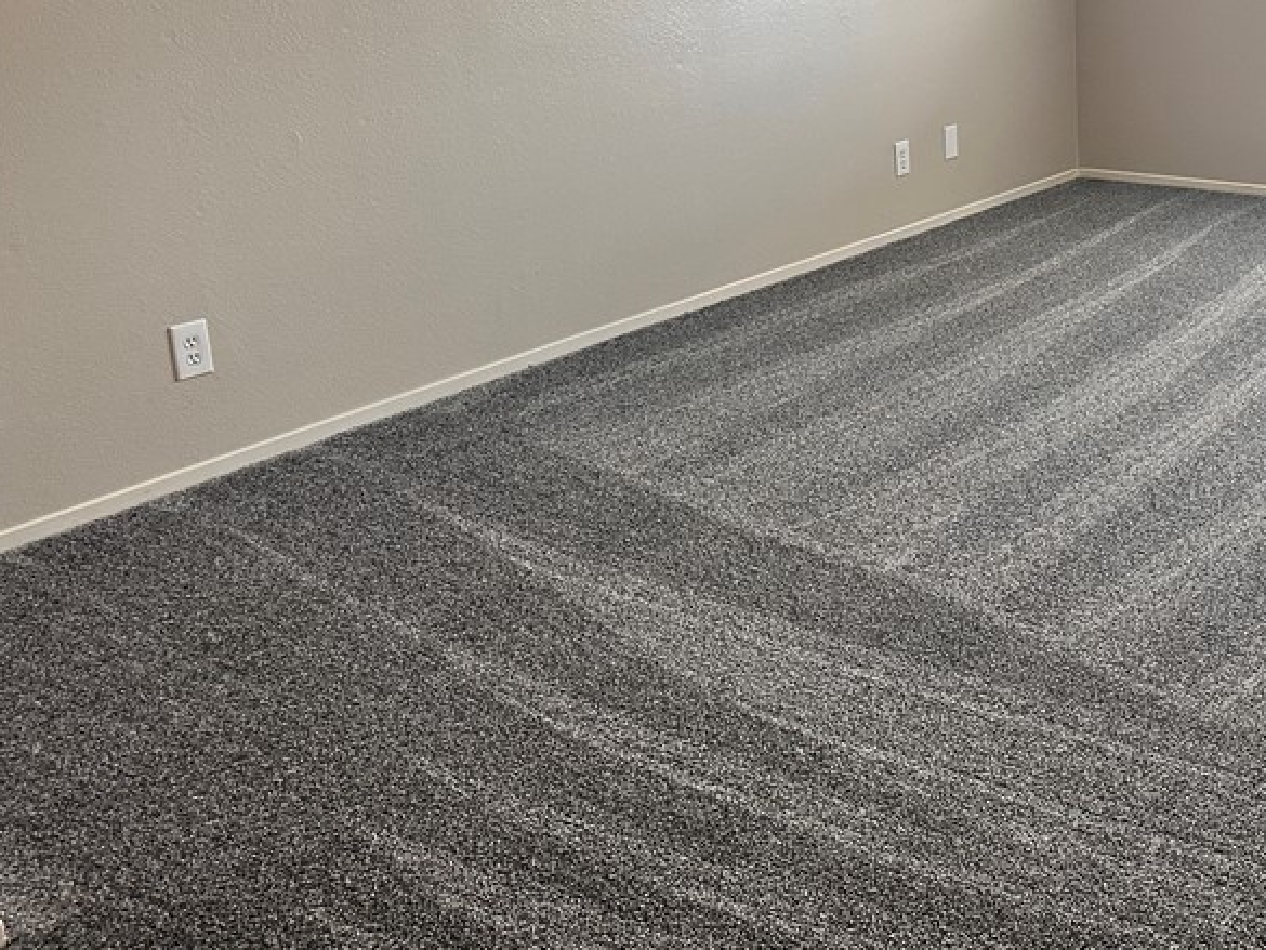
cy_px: 312
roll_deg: +0.6
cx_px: 1099
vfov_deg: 34.0
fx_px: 1536
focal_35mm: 42
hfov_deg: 41.8
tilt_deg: -17.1
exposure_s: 1/101
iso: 250
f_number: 1.78
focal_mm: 6.86
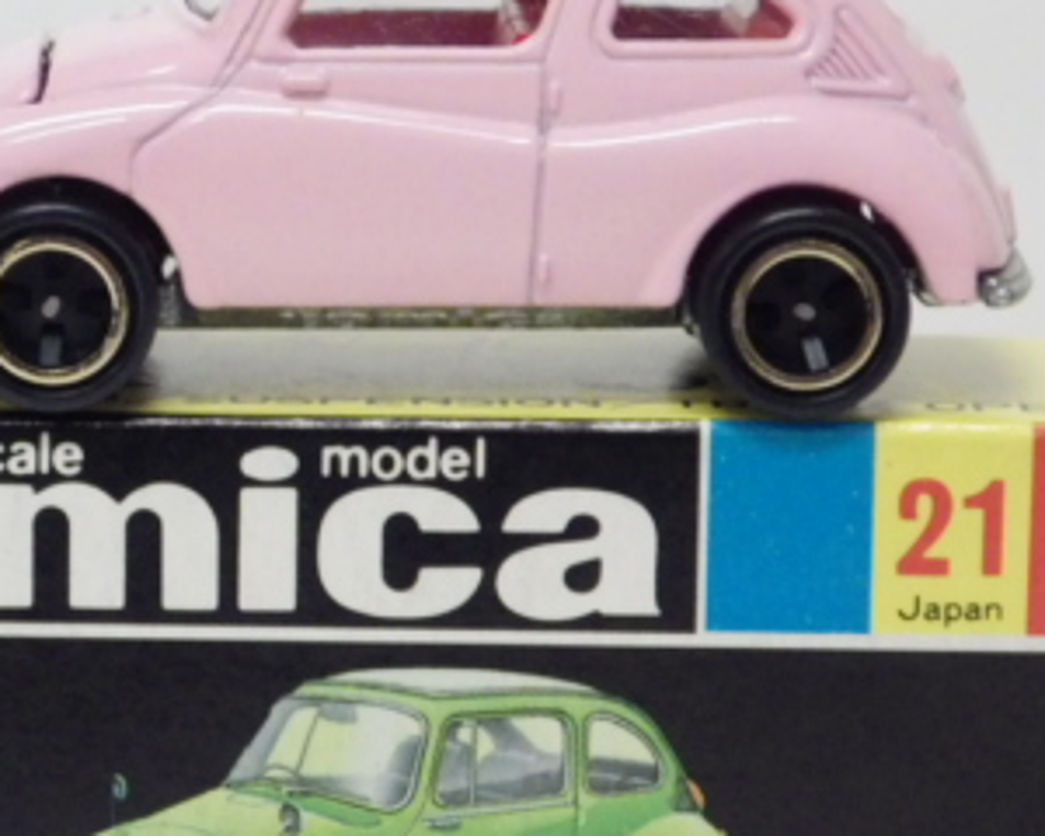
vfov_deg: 8.5
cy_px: 519
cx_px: 247
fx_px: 5598
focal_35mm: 181
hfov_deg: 10.6
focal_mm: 15.6
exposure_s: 1/30
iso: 800
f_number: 4.4
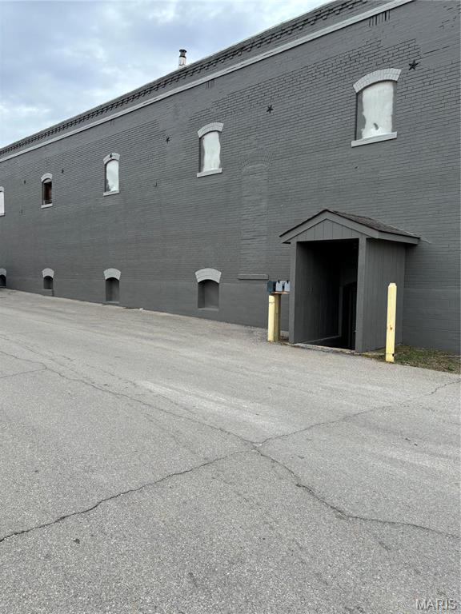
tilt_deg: -2.8
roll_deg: +0.3
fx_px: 462
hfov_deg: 53.1
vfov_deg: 67.3
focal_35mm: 26
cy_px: 307
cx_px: 230
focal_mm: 5.96
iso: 50
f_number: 1.6
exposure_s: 1/732
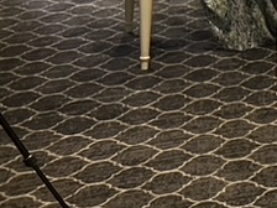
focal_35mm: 119
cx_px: 613
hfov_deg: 13.3
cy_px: -99
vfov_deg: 11.9
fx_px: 952
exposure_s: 1/33
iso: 500
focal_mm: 5.7
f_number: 1.5
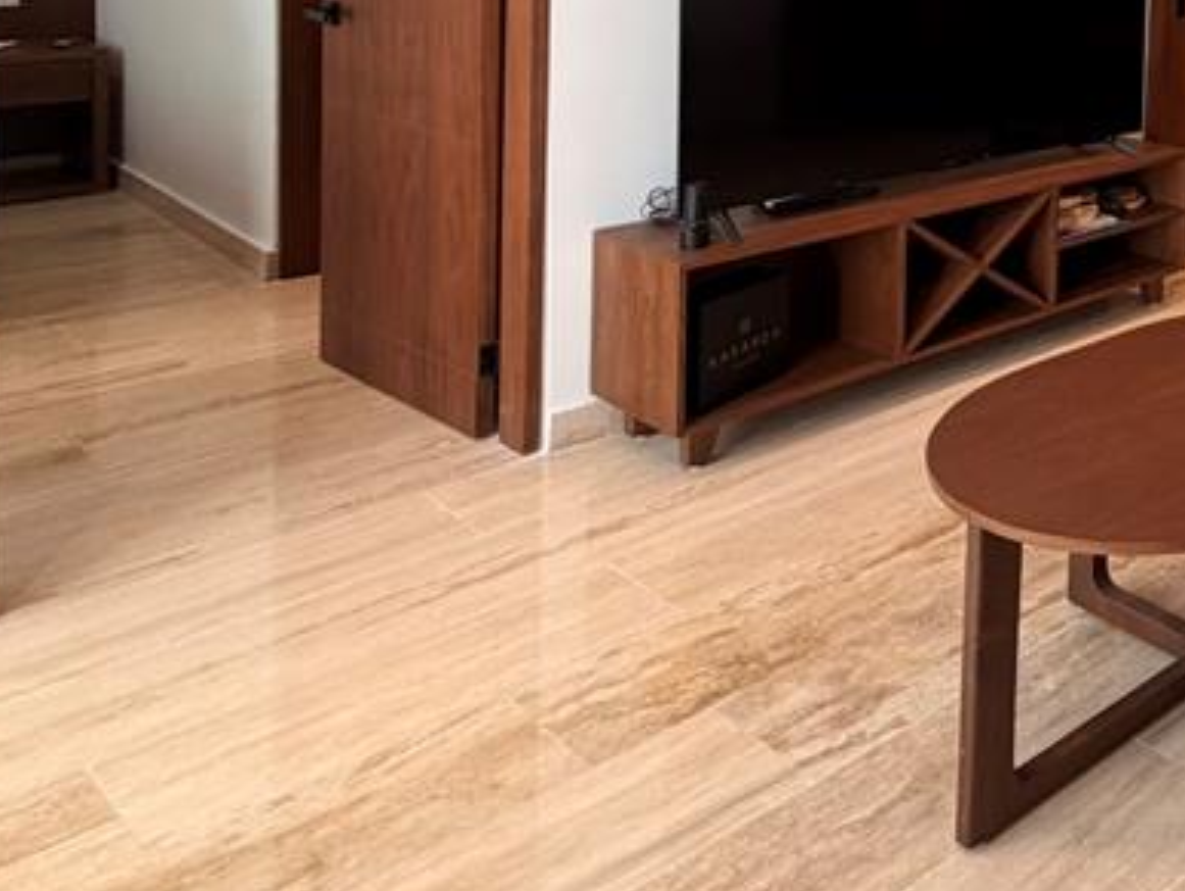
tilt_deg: -2.9
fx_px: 1268
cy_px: -52
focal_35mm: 37
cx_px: 1479
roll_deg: -3.2
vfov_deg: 34.3
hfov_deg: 36.3
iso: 200
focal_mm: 2.22
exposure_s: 1/120
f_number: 2.2
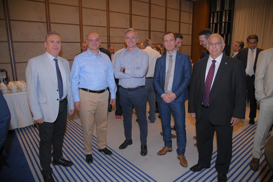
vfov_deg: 53.1
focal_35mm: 24
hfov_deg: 73.7
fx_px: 182
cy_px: 91
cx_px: 136
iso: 2500
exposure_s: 1/250
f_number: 4
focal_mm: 24
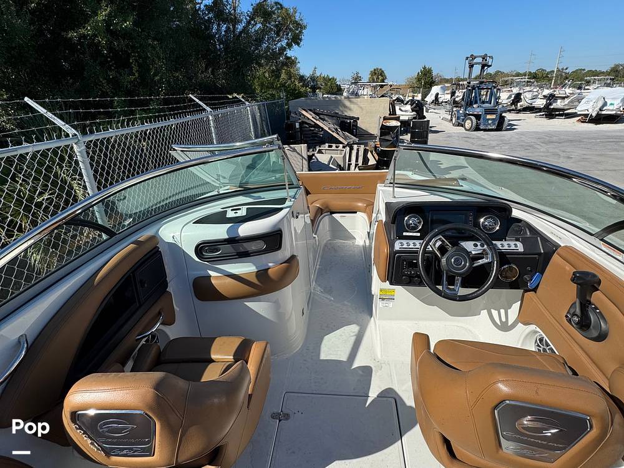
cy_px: 234
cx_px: 312
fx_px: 252
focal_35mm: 14
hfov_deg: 102.1
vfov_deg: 85.7
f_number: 2.2
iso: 40
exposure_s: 1/2208
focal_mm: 2.22
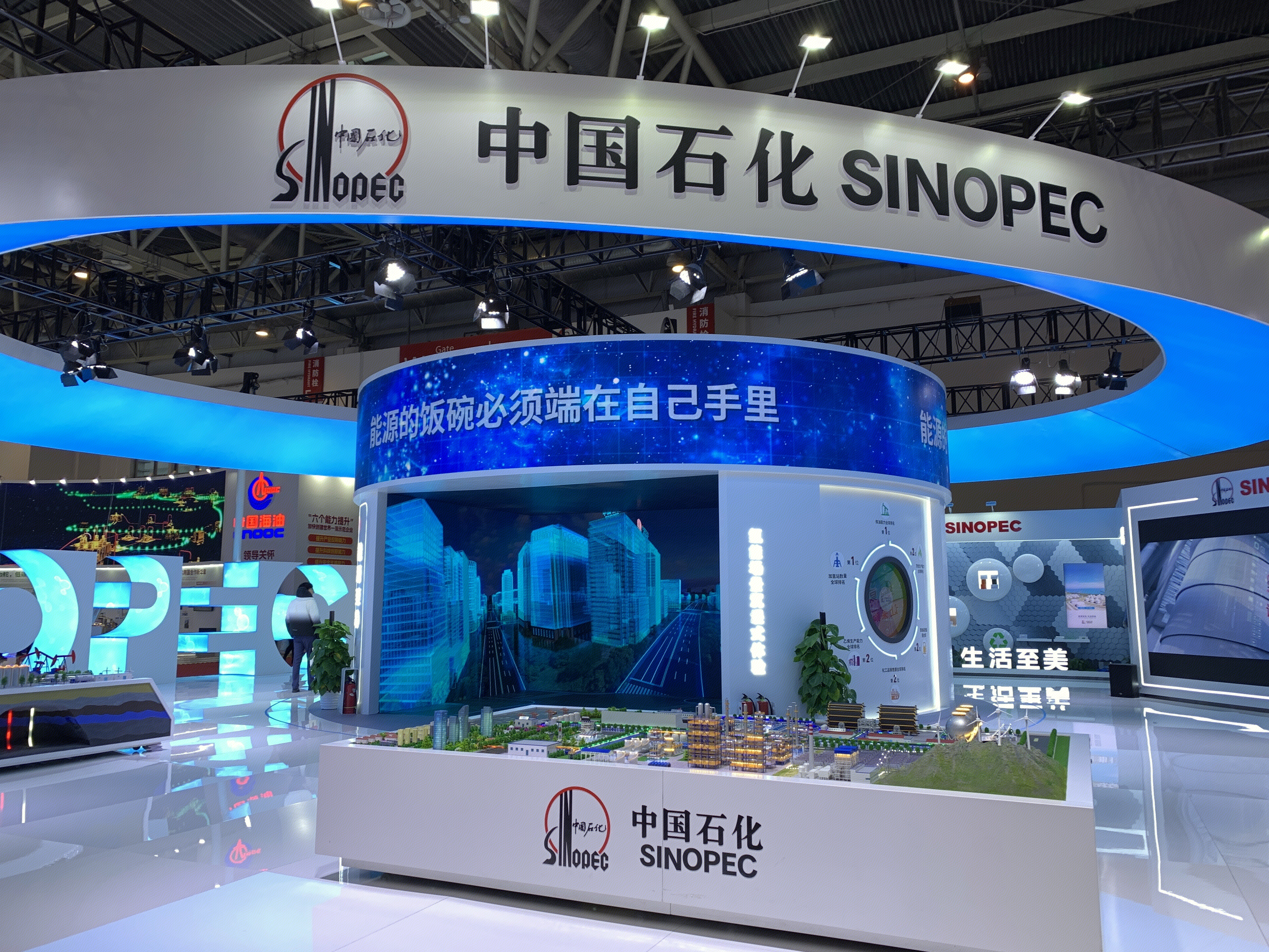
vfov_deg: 53.1
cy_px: 476
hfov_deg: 67.3
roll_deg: +0.0
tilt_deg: +9.4
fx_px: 953
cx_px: 634
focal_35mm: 26
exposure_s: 1/100
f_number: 1.8
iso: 32
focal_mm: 4.25
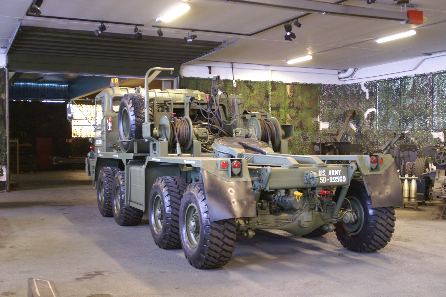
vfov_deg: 31.8
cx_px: 223
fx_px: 520
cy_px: 148
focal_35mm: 42
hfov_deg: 46.4
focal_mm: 28
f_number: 4
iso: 400
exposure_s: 1/8
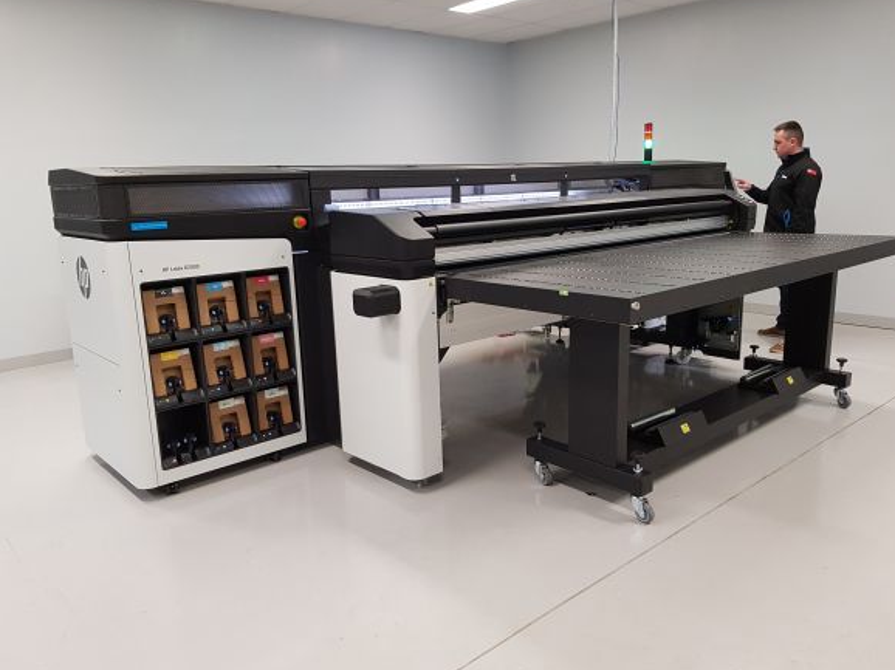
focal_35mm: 27
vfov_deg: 51.3
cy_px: 330
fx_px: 698
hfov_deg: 65.3
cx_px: 463
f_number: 1.7
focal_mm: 4.2
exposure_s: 1/33
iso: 160
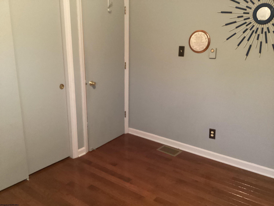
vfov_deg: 45.4
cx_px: 137
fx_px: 245
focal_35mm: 31
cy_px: 103
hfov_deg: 58.4
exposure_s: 1/30
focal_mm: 3.3
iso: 640
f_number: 2.4
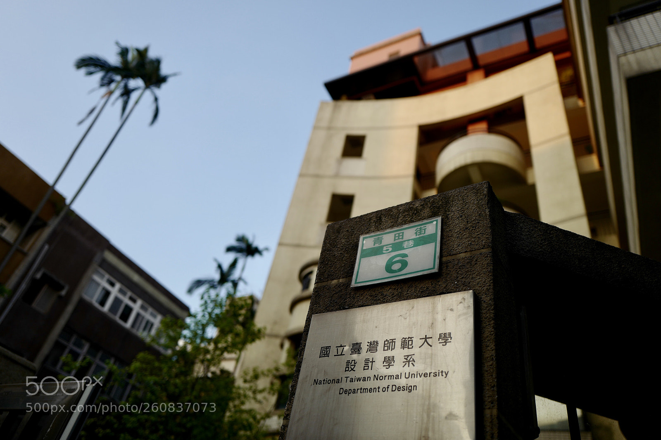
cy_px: 220
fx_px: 514
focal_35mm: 28
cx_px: 330
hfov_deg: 65.5
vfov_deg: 46.4
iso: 100
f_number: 2.2
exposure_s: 1/800
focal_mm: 28
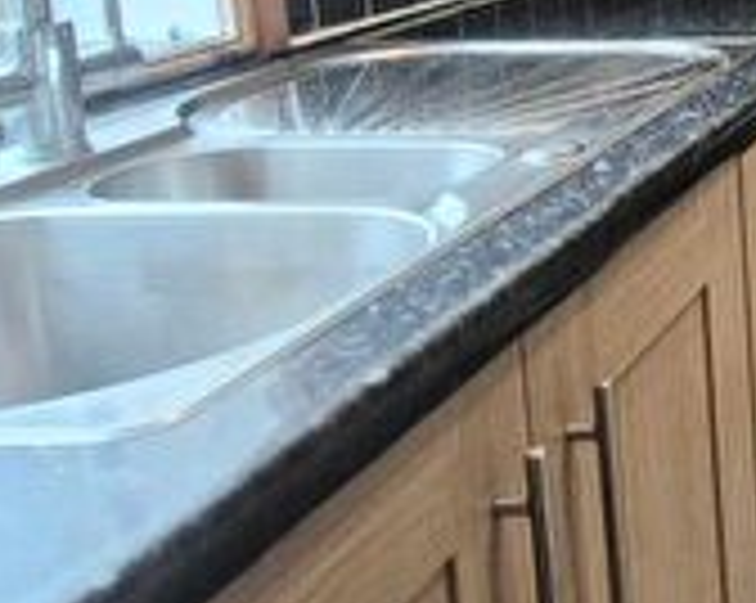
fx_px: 1184
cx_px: 1170
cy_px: 20
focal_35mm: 53
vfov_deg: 27.2
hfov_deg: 25.4
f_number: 2.2
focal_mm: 2.2
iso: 250
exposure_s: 1/50
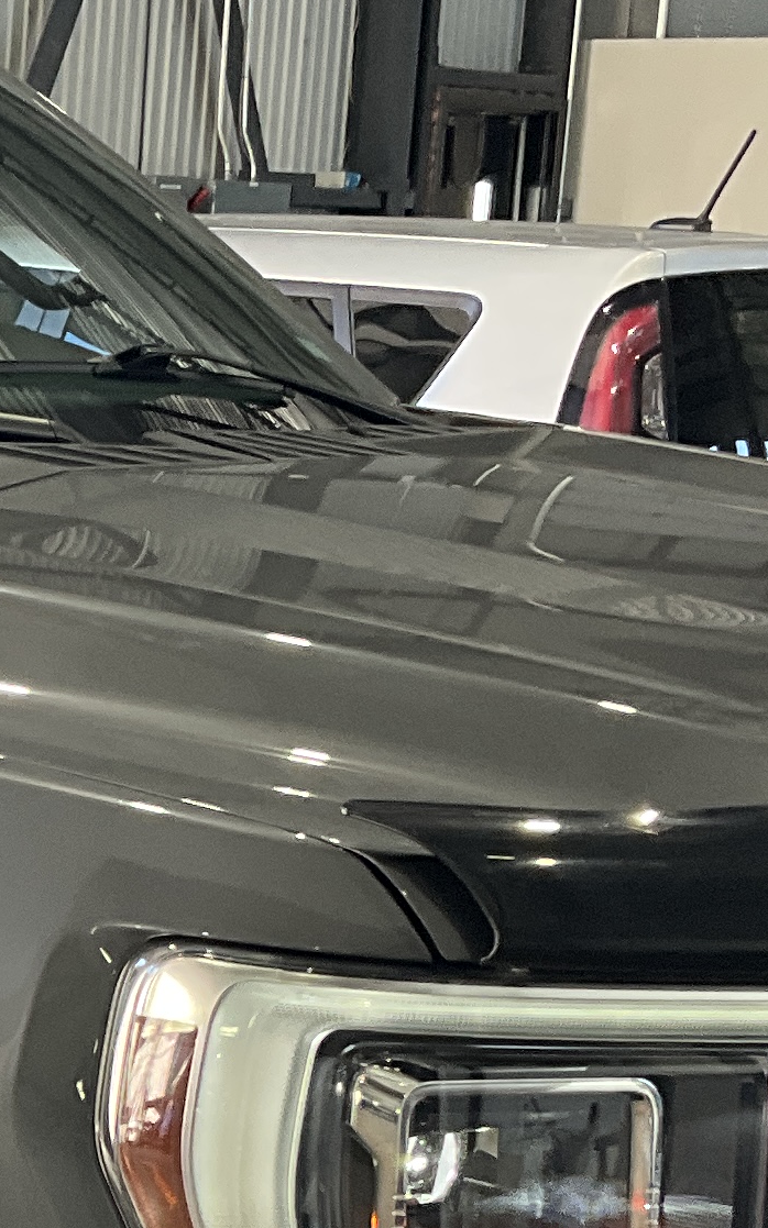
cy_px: 1126
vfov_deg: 18.4
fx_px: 3718
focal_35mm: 111
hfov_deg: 11.3
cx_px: -398
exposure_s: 1/122
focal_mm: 3
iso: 50
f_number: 1.8
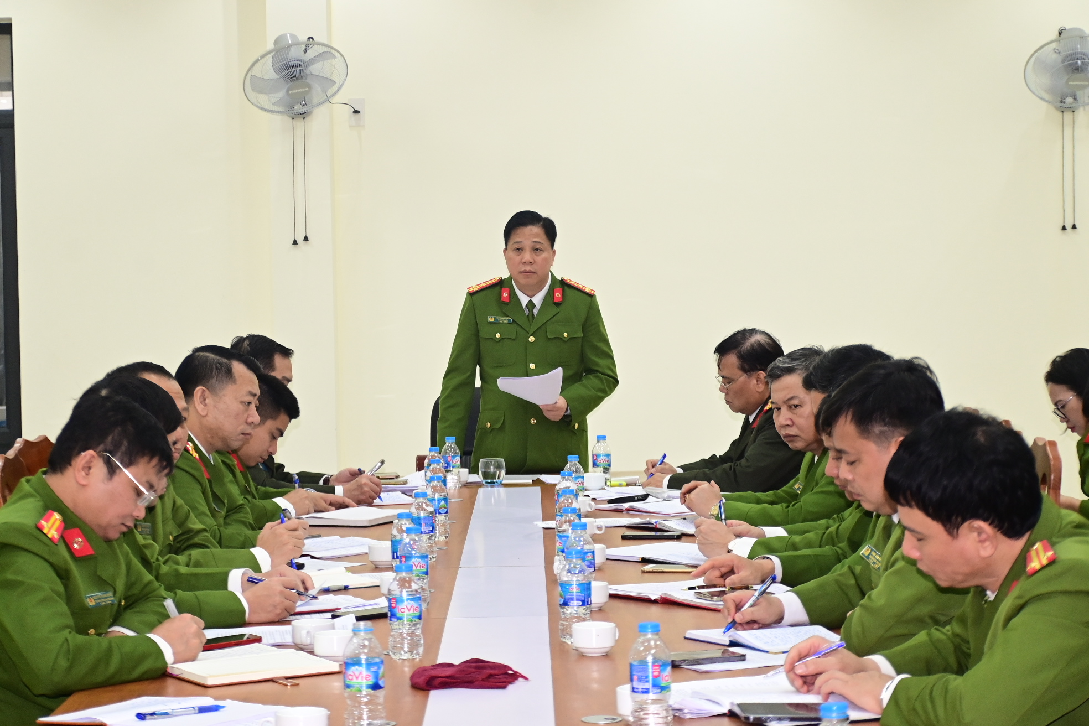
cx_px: 544
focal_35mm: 84
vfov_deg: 16.3
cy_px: 363
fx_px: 2541
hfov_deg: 24.2
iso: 1250
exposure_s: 1/200
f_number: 4.8
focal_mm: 56
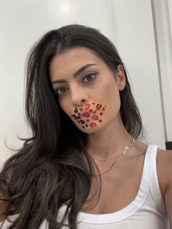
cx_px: 86
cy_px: 114
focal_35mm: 30
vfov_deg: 60.0
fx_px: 199
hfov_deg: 46.8
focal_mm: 2.69
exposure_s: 1/60
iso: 160
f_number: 1.9
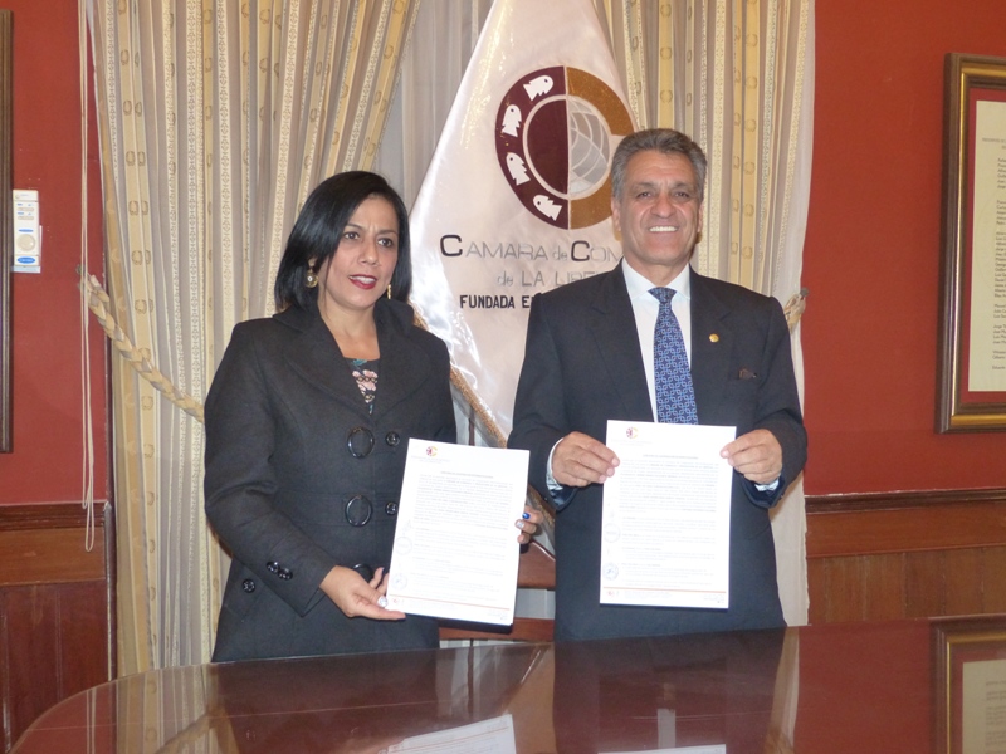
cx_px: 503
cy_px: 377
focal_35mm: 31
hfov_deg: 58.4
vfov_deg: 45.4
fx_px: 901
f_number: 2.8
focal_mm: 5.5
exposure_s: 1/60
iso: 400
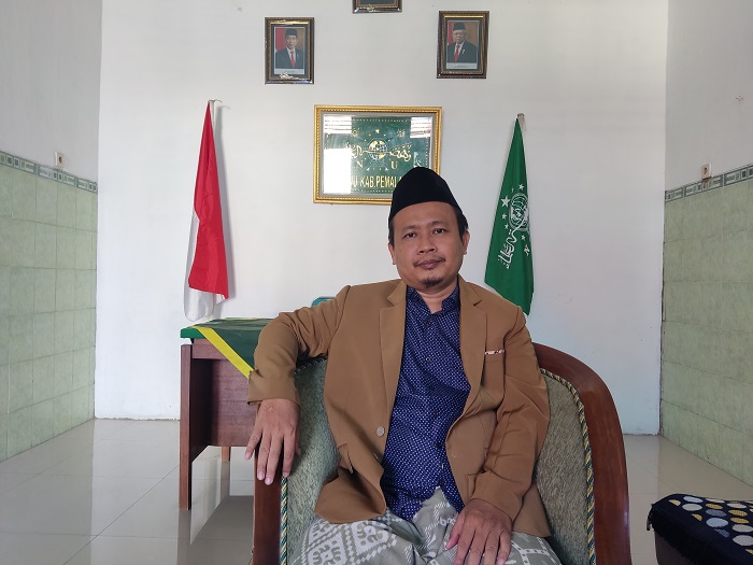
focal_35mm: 25
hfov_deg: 69.4
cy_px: 282
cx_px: 376
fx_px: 544
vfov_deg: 54.9
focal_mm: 4.71
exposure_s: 1/50
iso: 210
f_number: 1.79
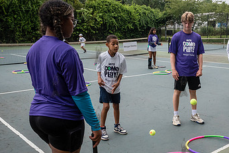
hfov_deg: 43.7
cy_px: 78
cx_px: 176
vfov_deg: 31.2
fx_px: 274
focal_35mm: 43
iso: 1000
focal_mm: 24
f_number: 5
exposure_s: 1/2000
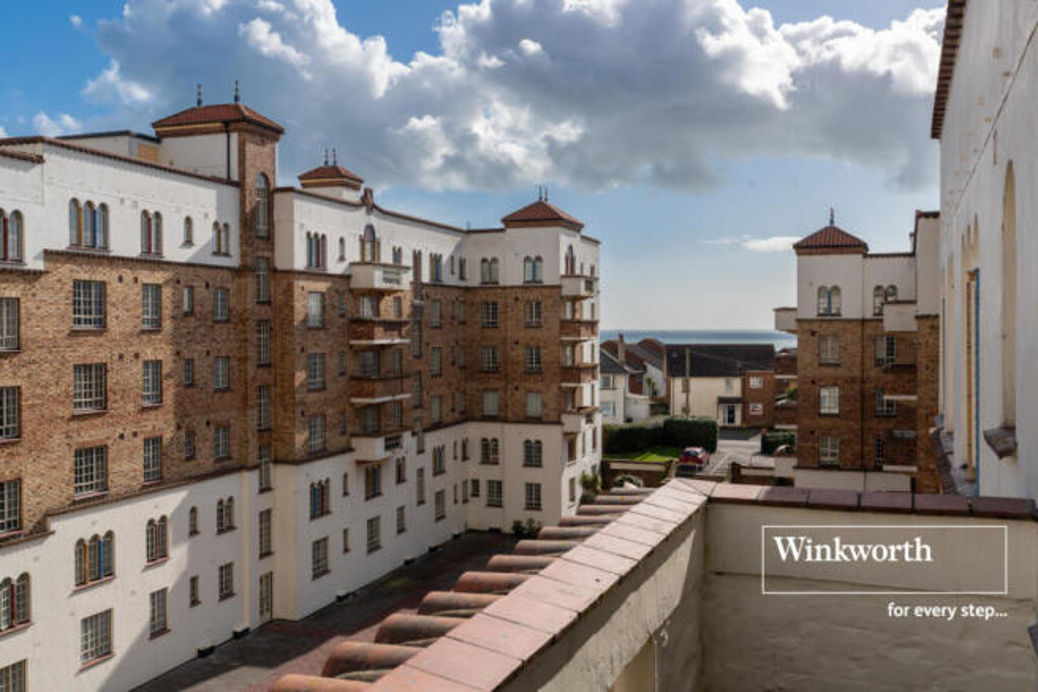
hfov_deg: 55.8
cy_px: 346
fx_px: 980
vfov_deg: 38.9
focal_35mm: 34
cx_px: 519
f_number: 10
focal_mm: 34
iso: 100
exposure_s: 1/200
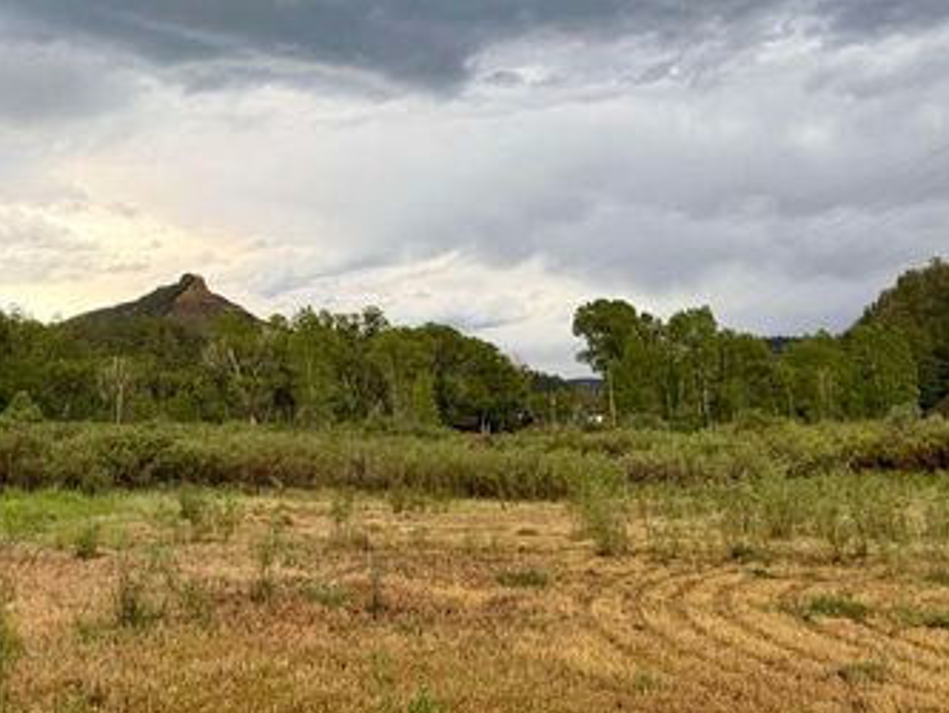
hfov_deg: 49.6
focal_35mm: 36
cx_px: 254
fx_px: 987
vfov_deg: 39.2
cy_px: 235
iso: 100
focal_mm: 6.76
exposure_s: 1/654
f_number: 1.78
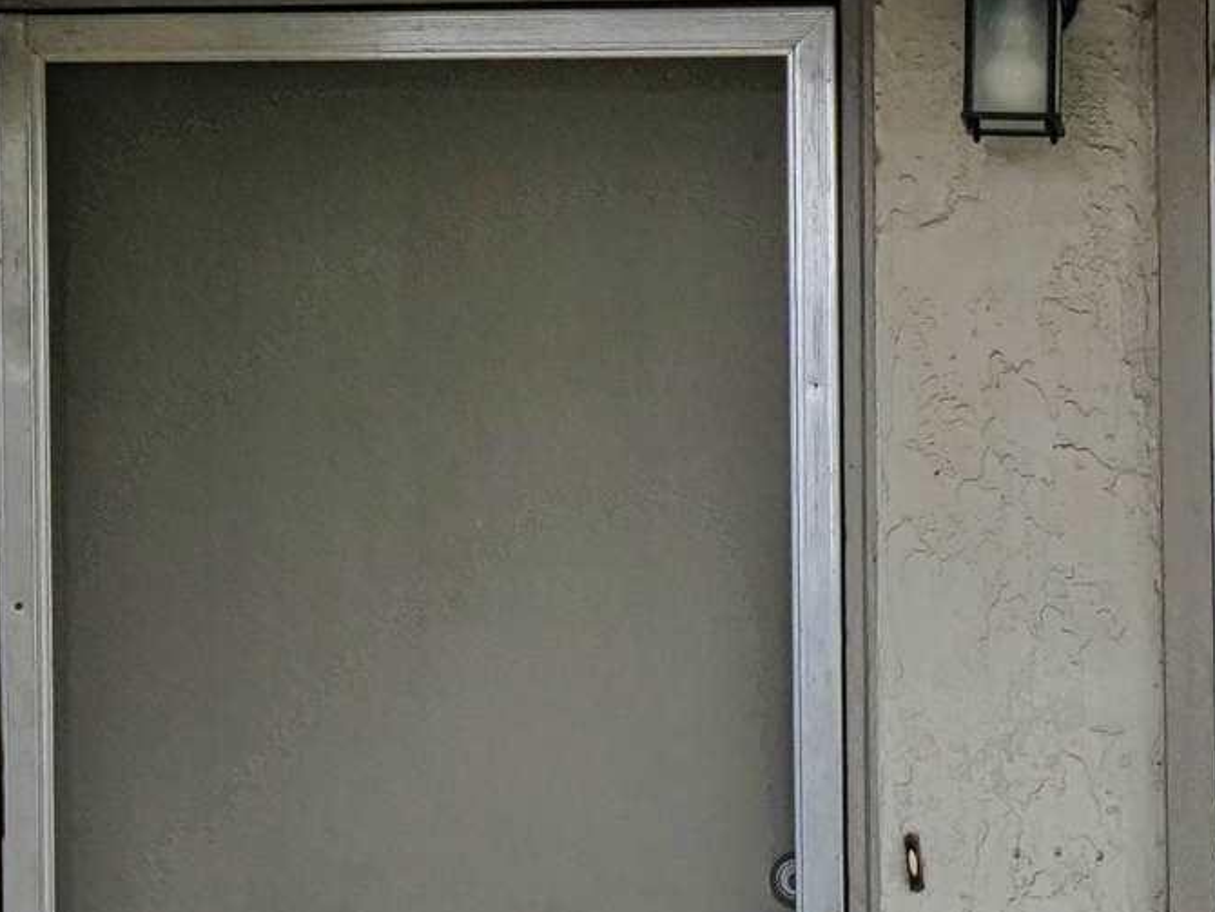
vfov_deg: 13.1
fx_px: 3862
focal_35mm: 110
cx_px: 1239
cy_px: 1084
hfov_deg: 17.4
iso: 125
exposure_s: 1/200
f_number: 6.3
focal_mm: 12
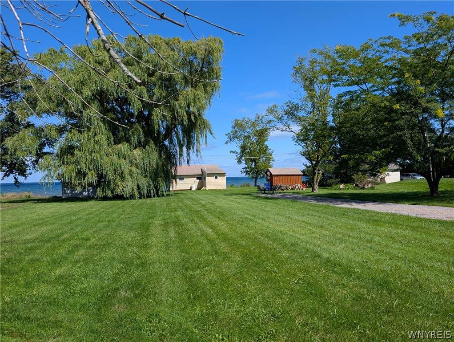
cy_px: 171
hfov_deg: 71.5
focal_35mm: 24
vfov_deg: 56.9
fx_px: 315
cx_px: 227
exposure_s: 1/1312
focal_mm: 6.9
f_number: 1.68
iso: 21
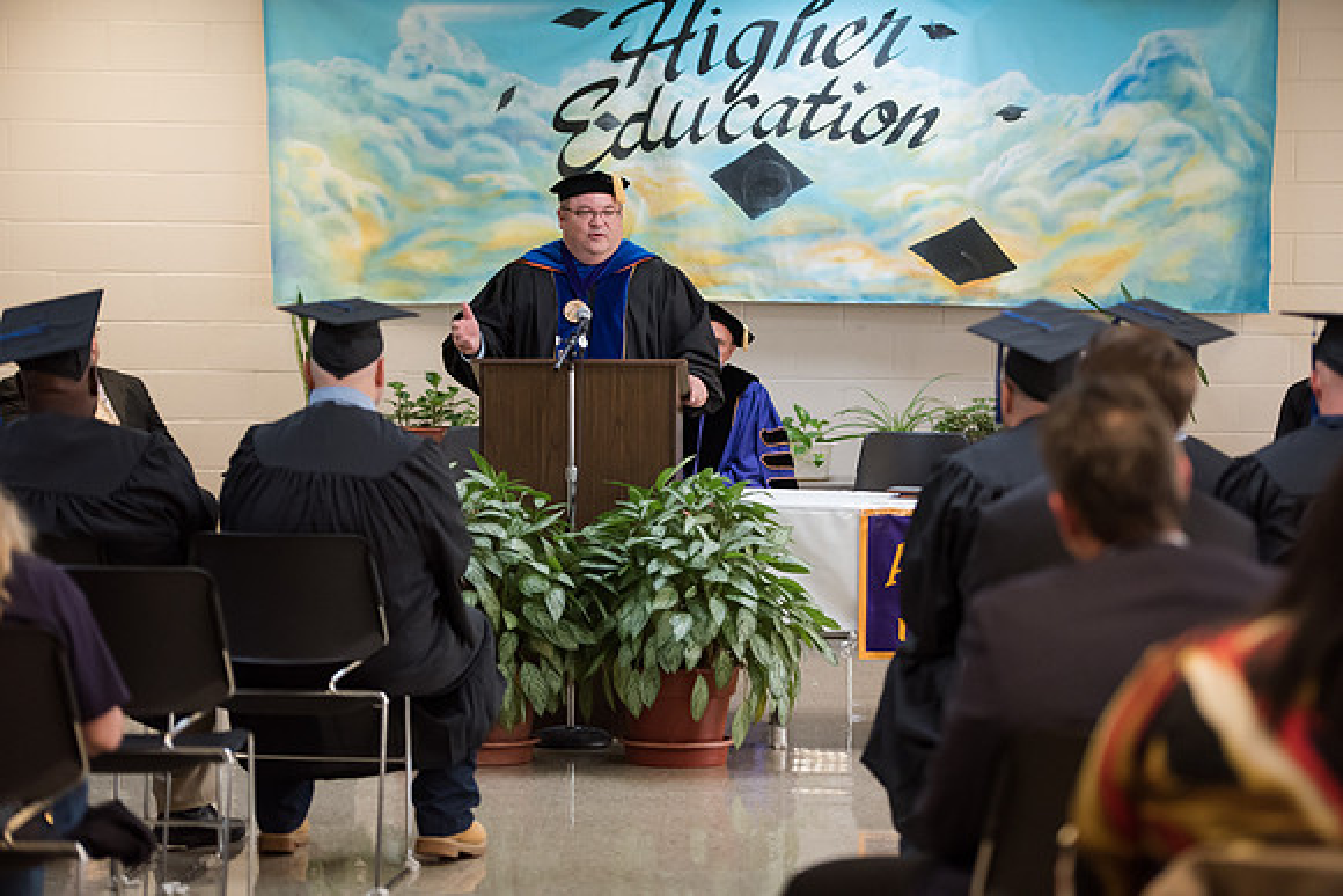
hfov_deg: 20.4
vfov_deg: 13.7
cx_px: 672
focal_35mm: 100
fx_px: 3731
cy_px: 448
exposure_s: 1/200
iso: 3200
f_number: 2.8
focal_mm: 100
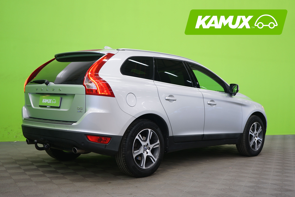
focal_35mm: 47
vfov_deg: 28.6
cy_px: 98
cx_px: 148
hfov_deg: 41.9
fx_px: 385
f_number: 4.5
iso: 400
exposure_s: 1/8
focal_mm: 47
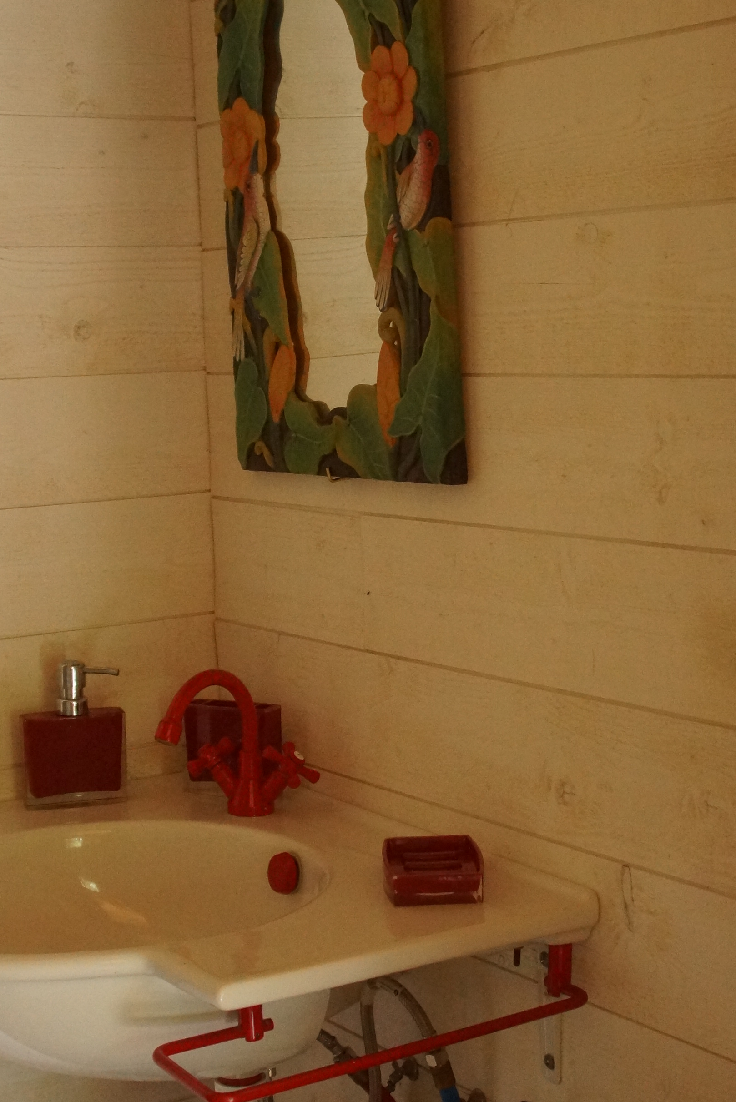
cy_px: 498
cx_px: 411
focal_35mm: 63
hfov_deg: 21.6
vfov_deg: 31.9
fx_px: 1930
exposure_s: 1/60
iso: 1600
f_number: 4
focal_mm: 24
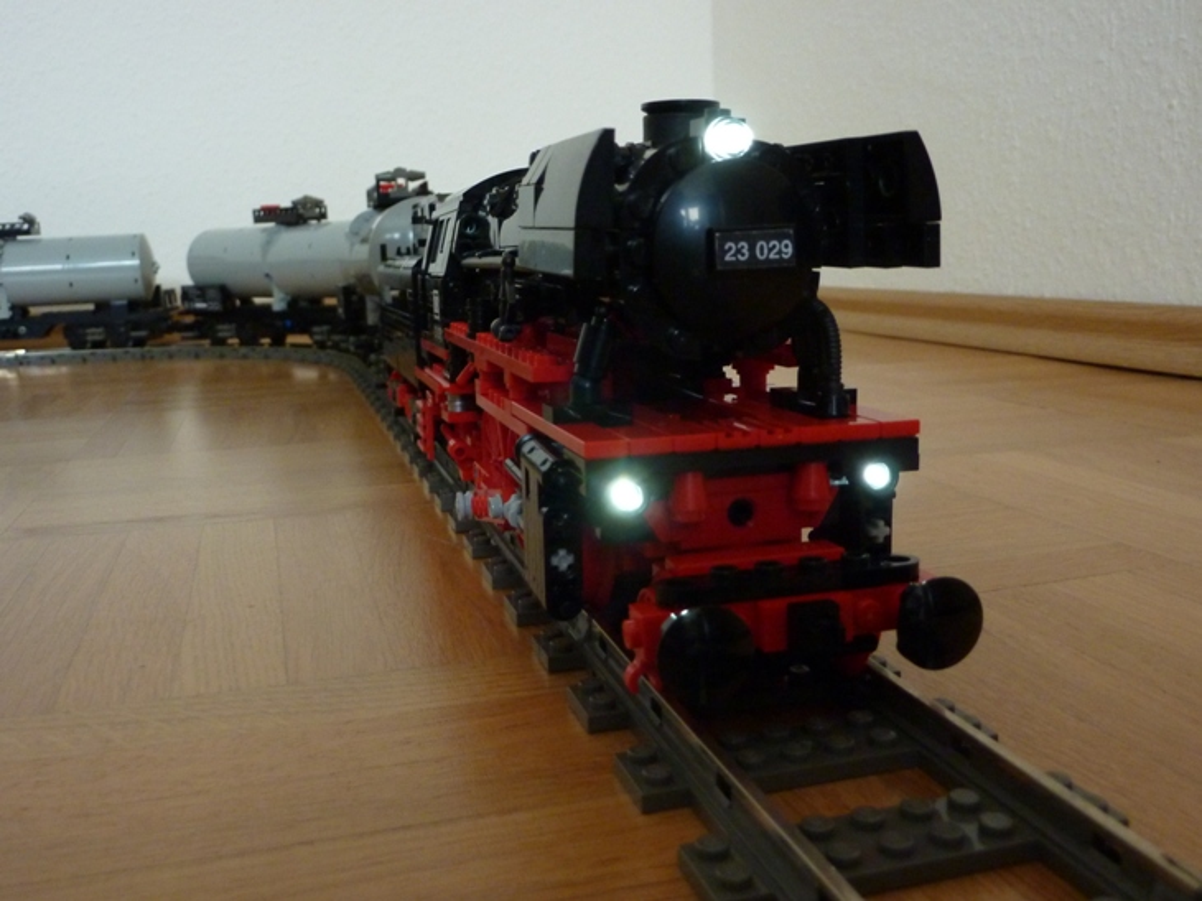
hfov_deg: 56.8
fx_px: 1111
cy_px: 450
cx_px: 601
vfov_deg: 44.1
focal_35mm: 32
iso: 400
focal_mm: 5.3
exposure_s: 1/8
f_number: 3.5
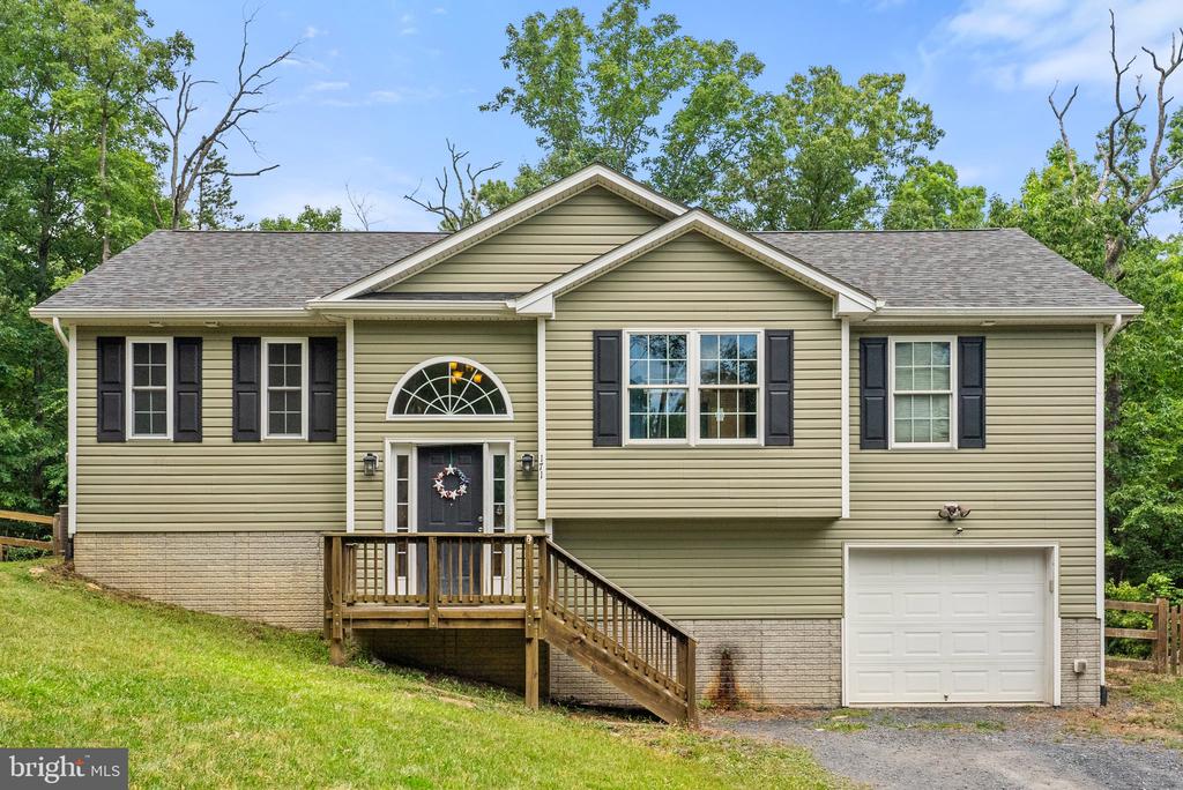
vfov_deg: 38.9
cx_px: 592
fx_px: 1118
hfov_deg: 55.8
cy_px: 395
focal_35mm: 34
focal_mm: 34
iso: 1250
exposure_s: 1/80
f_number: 8
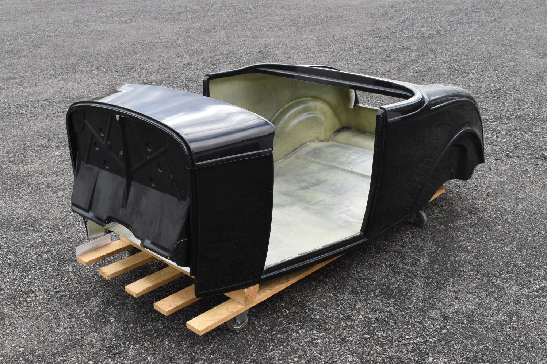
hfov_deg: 48.5
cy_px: 178
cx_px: 273
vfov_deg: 33.4
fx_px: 608
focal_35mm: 40
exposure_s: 1/400
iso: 1250
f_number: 10
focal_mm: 26
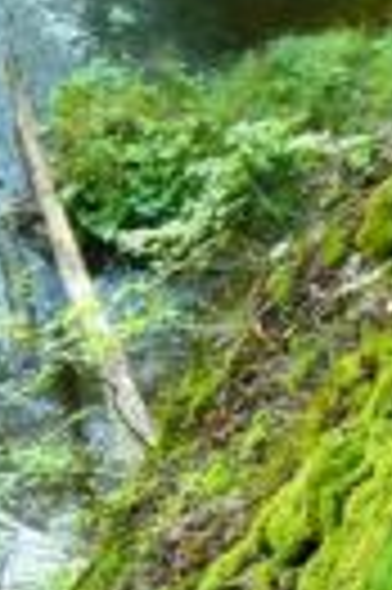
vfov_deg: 14.4
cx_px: -72
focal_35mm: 141
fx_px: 2309
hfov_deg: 9.6
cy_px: 68
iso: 160
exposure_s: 1/30
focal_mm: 6.1
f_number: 2.8
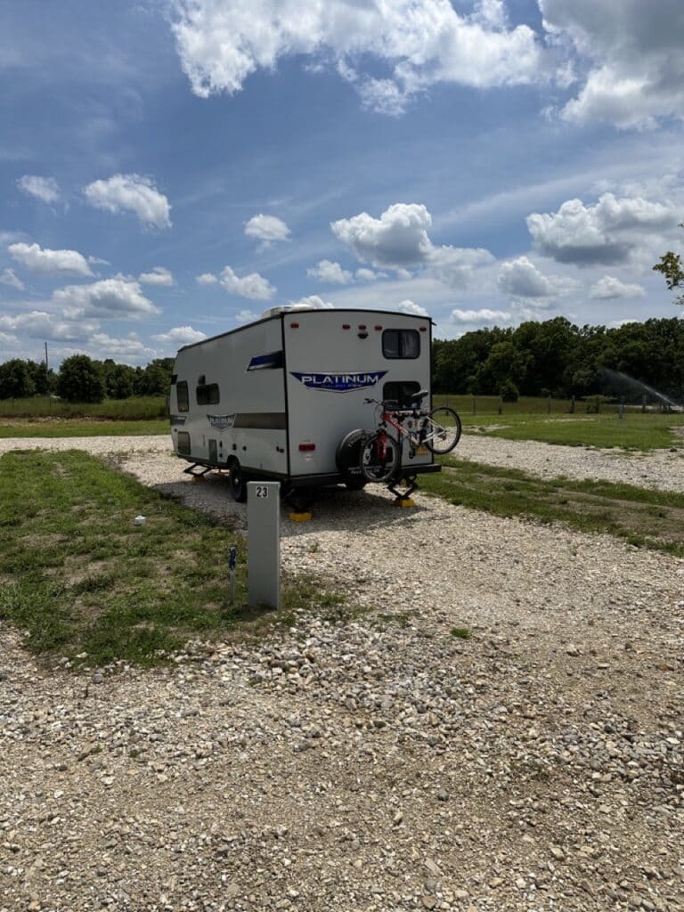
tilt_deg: -3.5
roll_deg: -1.3
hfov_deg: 56.8
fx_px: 632
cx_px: 342
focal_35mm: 24
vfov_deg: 71.6
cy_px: 456
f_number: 1.78
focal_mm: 6.86
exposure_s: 1/12048
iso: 80
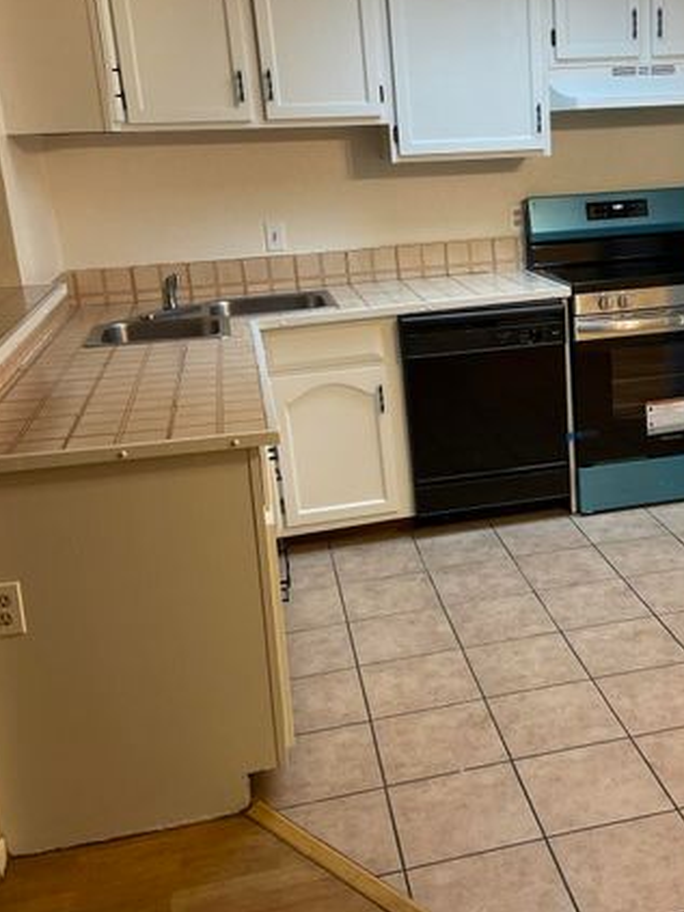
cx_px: 522
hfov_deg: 34.3
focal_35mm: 41
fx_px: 1081
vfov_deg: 45.8
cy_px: 428
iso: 125
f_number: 1.6
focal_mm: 4.2
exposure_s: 1/60
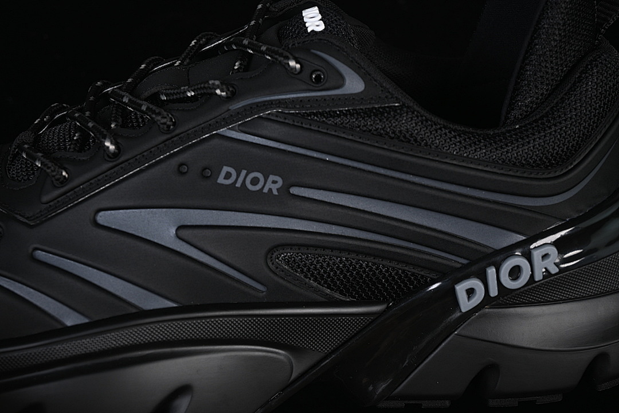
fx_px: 1289
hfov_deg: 27.0
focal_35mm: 75
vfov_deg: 18.2
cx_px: 310
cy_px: 206
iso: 160
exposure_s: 1/50
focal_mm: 50
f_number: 6.3
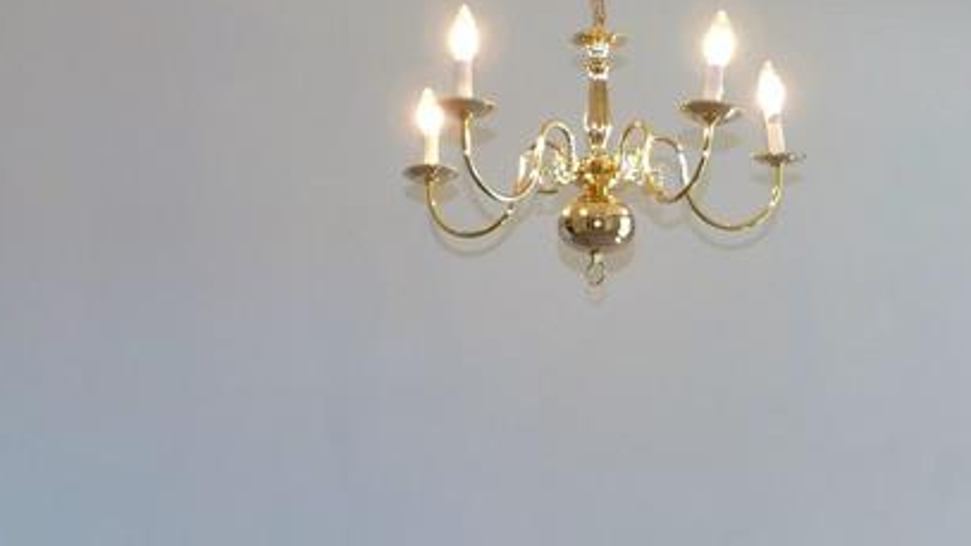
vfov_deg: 18.6
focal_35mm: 63
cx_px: 616
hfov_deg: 33.1
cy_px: 547
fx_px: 1622
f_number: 3
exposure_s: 1/40
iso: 125
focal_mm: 4
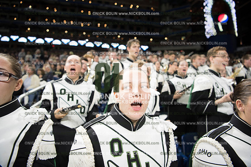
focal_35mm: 24
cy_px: 84
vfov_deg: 53.2
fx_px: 167
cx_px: 126
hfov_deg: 73.7
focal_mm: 24
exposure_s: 1/320
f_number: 2.8
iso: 1250
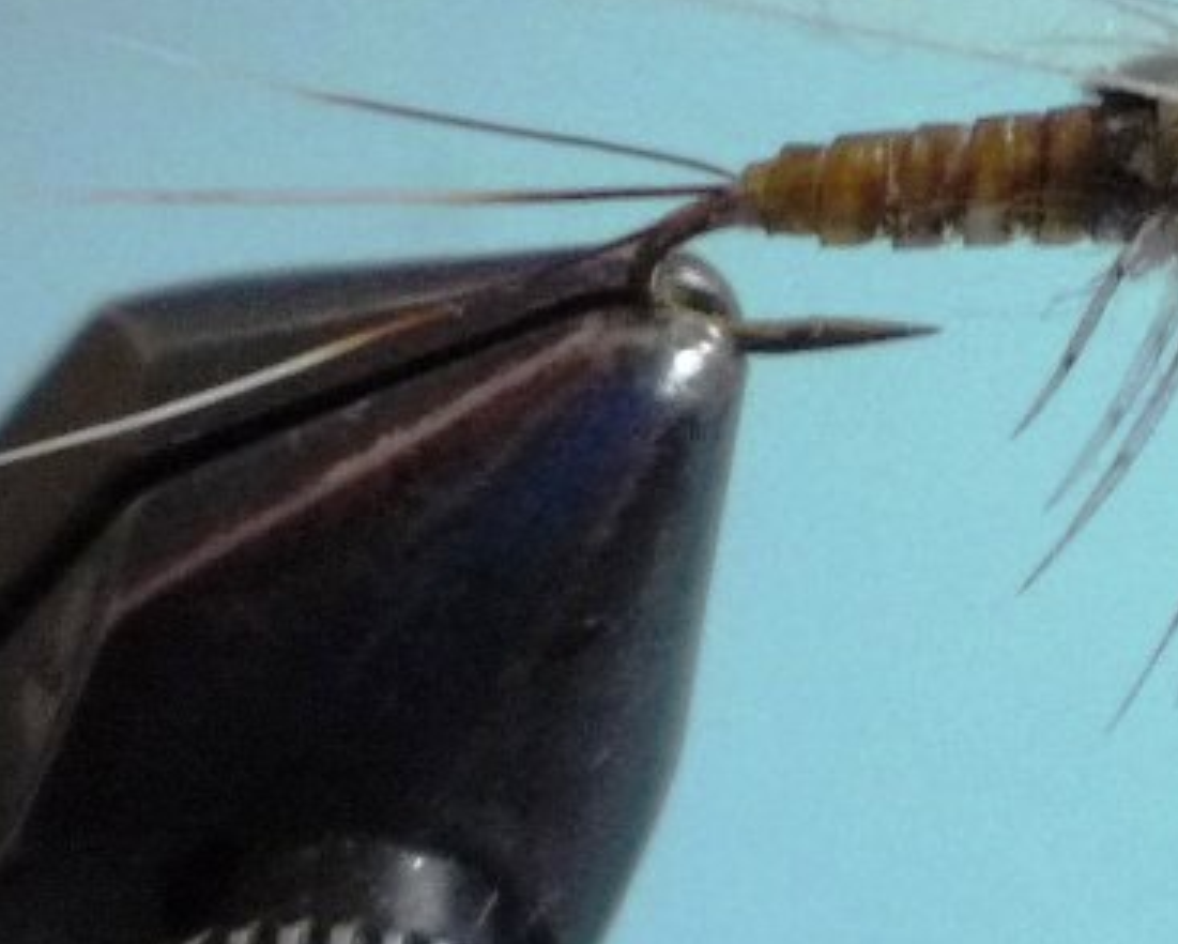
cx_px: 1014
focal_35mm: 51
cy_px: 183
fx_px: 1779
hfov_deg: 34.9
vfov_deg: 29.0
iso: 400
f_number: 3.3
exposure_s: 1/30
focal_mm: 5.2
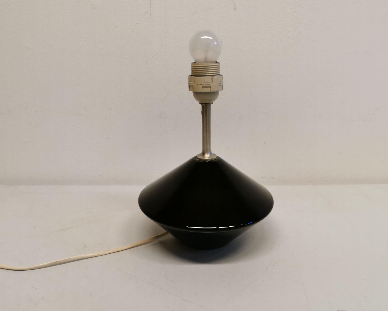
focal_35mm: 29
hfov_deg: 60.4
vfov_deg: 50.0
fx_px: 333
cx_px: 208
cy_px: 156
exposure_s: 1/120
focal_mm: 5.56
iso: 100
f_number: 1.6
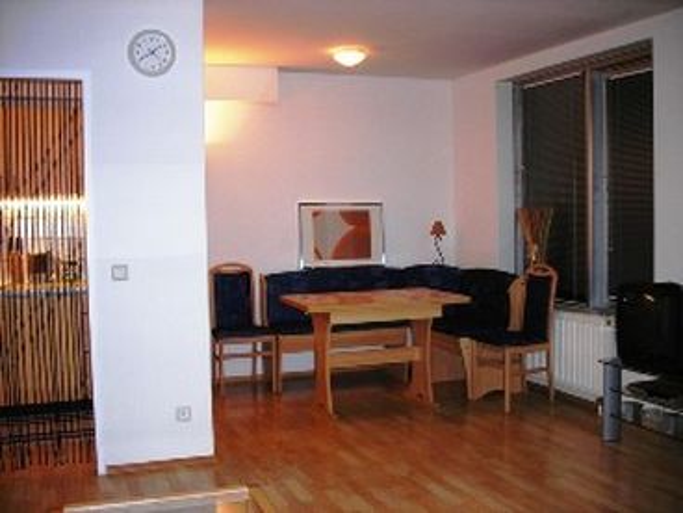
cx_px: 342
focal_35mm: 38
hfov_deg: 49.0
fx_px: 750
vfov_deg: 37.7
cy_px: 256
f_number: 3.2
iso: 55
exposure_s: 1/60.1
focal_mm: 6.3
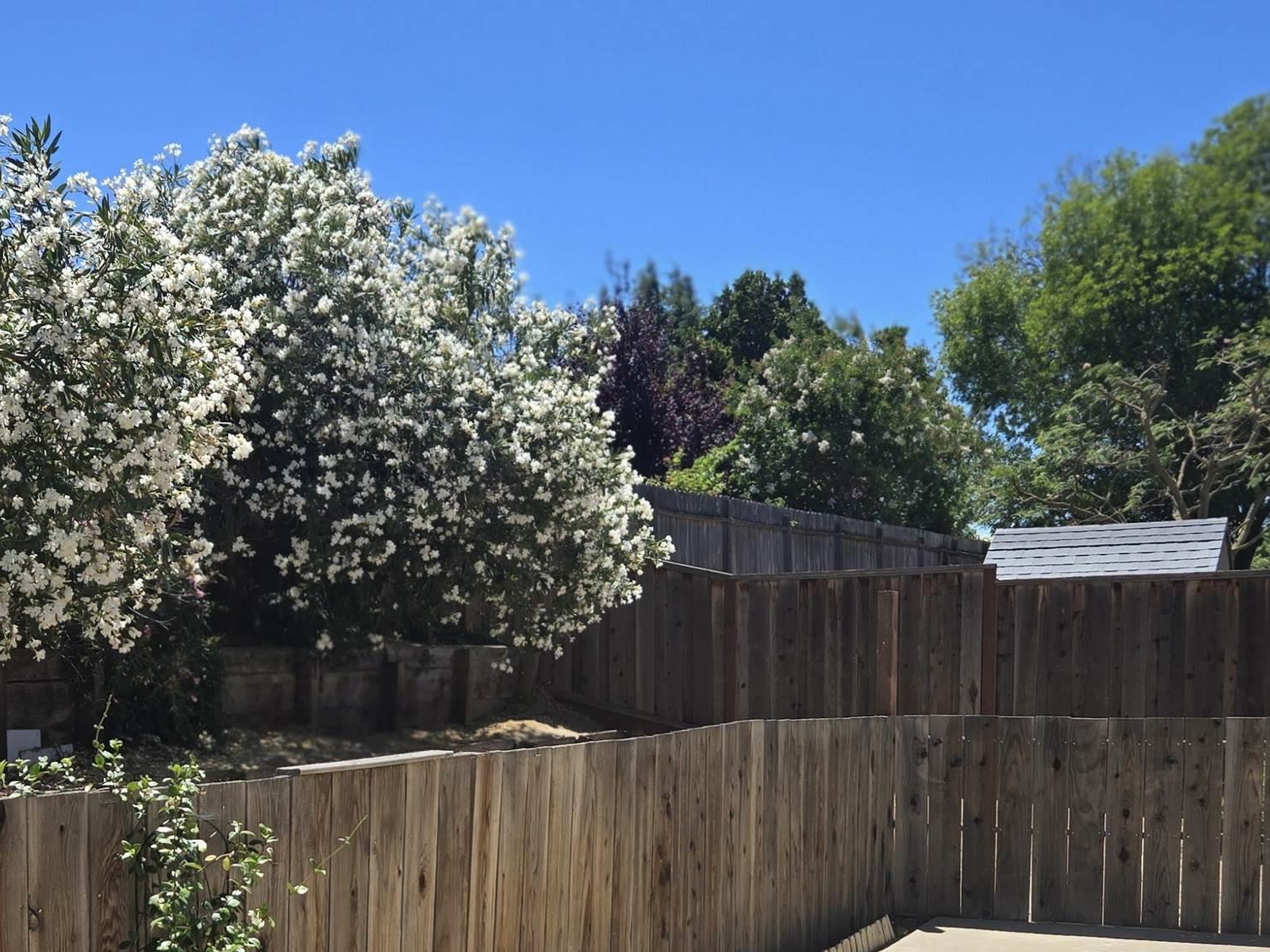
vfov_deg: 29.9
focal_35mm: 47
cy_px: 811
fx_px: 1724
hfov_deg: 40.2
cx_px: 491
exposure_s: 1/1709
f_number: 1.8
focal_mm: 5.4
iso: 25
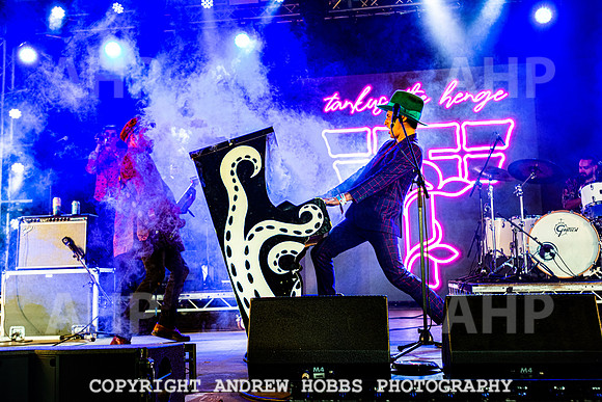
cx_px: 287
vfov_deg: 32.1
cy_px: 192
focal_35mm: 42
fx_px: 698
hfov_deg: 46.6
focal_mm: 35
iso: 1000
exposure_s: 1/200
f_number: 4
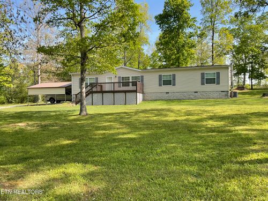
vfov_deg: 48.2
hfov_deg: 61.7
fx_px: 225
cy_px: 100
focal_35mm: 29
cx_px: 134
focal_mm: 3
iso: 16
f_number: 1.8
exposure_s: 1/482
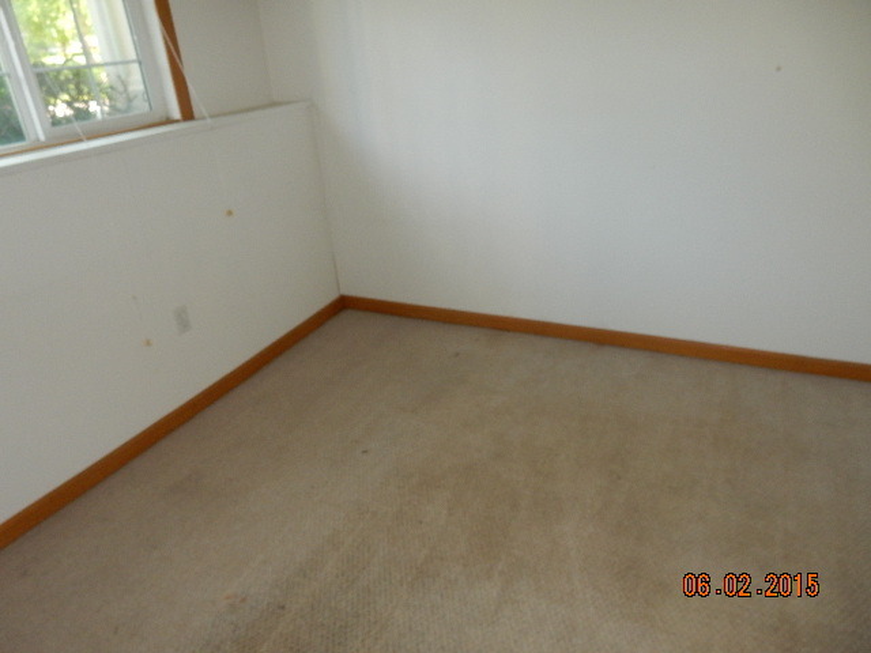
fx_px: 629
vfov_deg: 54.9
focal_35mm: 25
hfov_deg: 69.4
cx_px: 436
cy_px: 326
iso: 200
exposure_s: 1/30
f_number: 3.7
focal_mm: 4.5
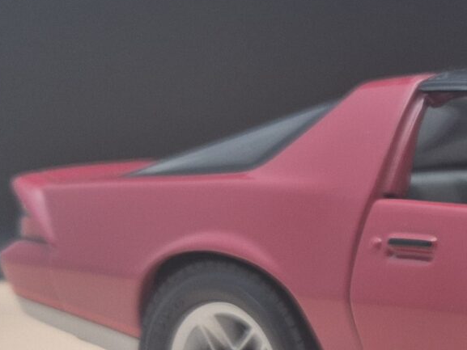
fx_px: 1376
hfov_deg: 17.2
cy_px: 234
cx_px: 726
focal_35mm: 102
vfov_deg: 14.5
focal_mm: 5.4
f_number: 1.8
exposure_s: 1/180
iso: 100
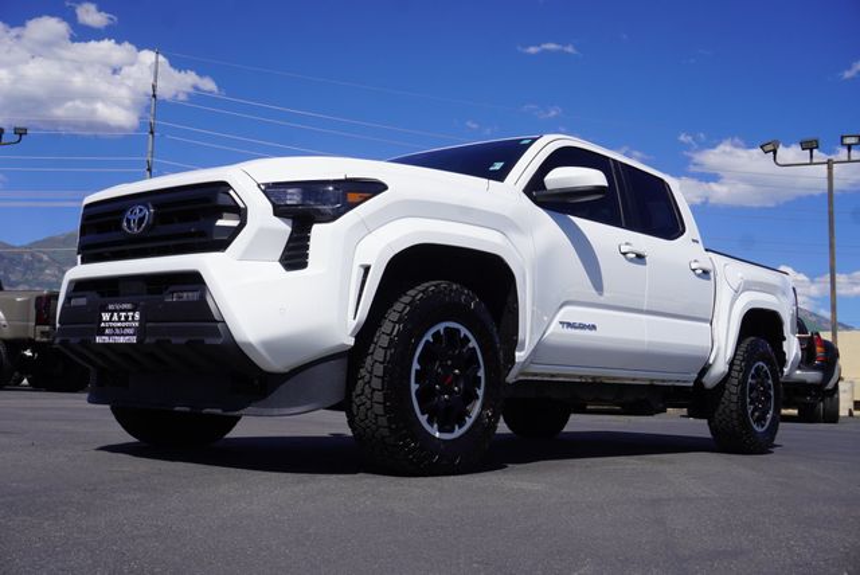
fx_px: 932
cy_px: 288
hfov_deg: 49.5
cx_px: 430
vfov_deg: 34.3
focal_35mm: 39
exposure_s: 1/400
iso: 100
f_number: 8
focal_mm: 26
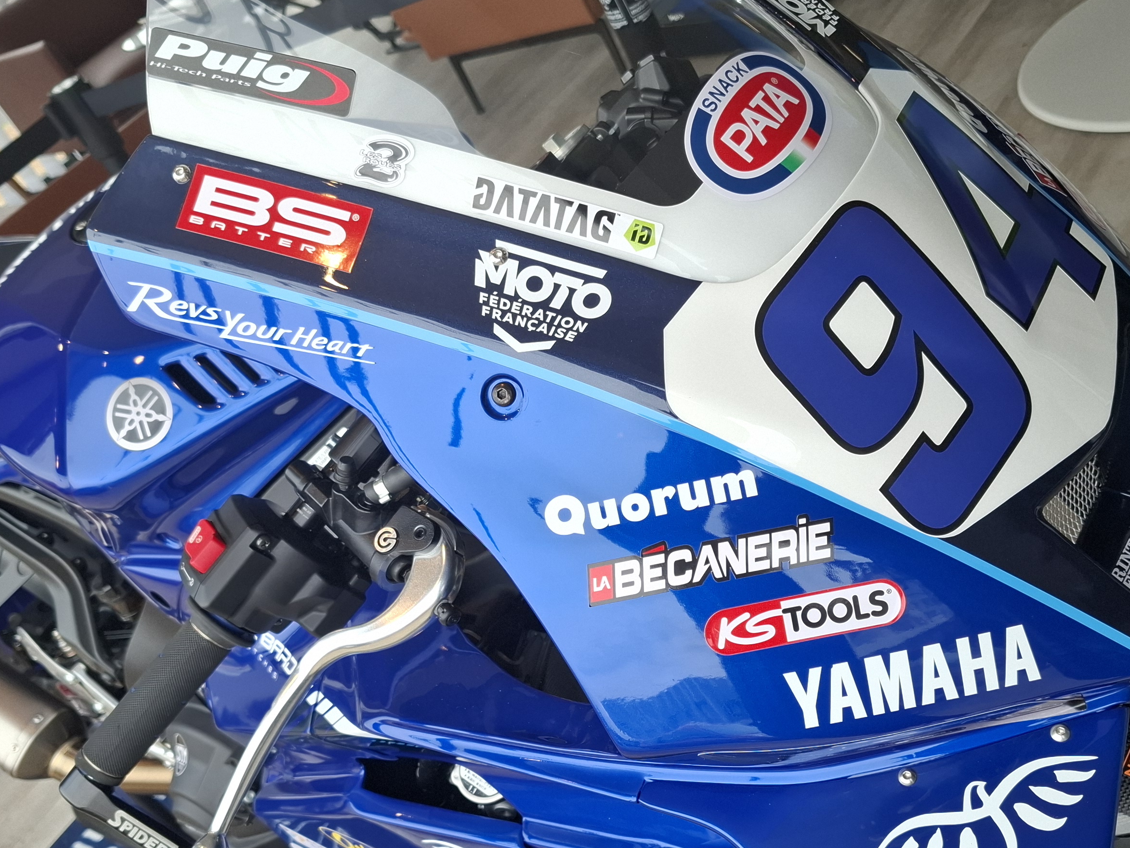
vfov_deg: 35.8
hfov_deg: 46.8
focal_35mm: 40
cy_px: 511
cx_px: 601
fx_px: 1306
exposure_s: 1/290
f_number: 1.8
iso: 50
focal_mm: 5.54
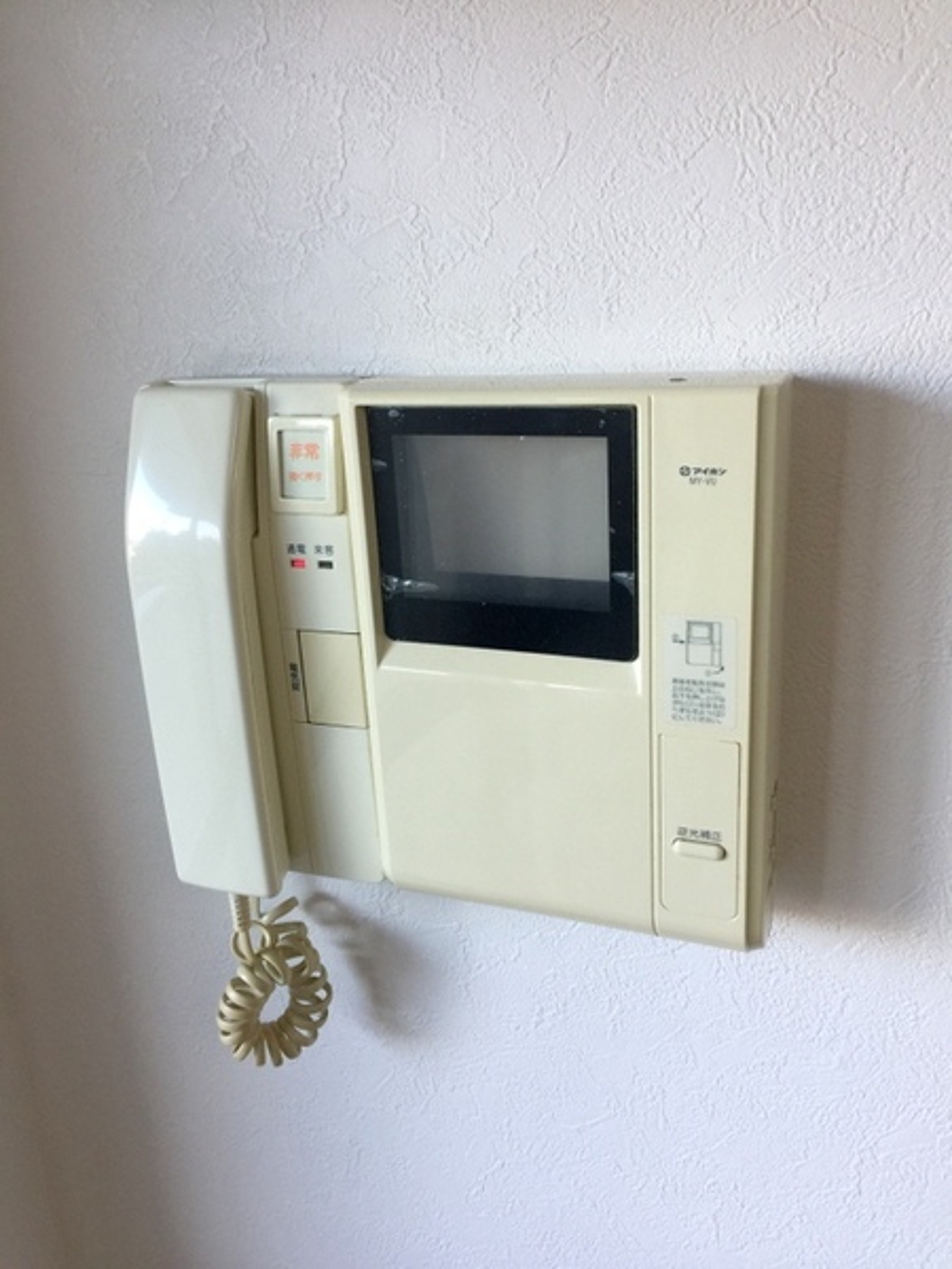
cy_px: 634
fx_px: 1063
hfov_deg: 48.2
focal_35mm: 29
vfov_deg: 61.7
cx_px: 476
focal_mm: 4.15
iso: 32
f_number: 2.2
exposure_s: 1/40
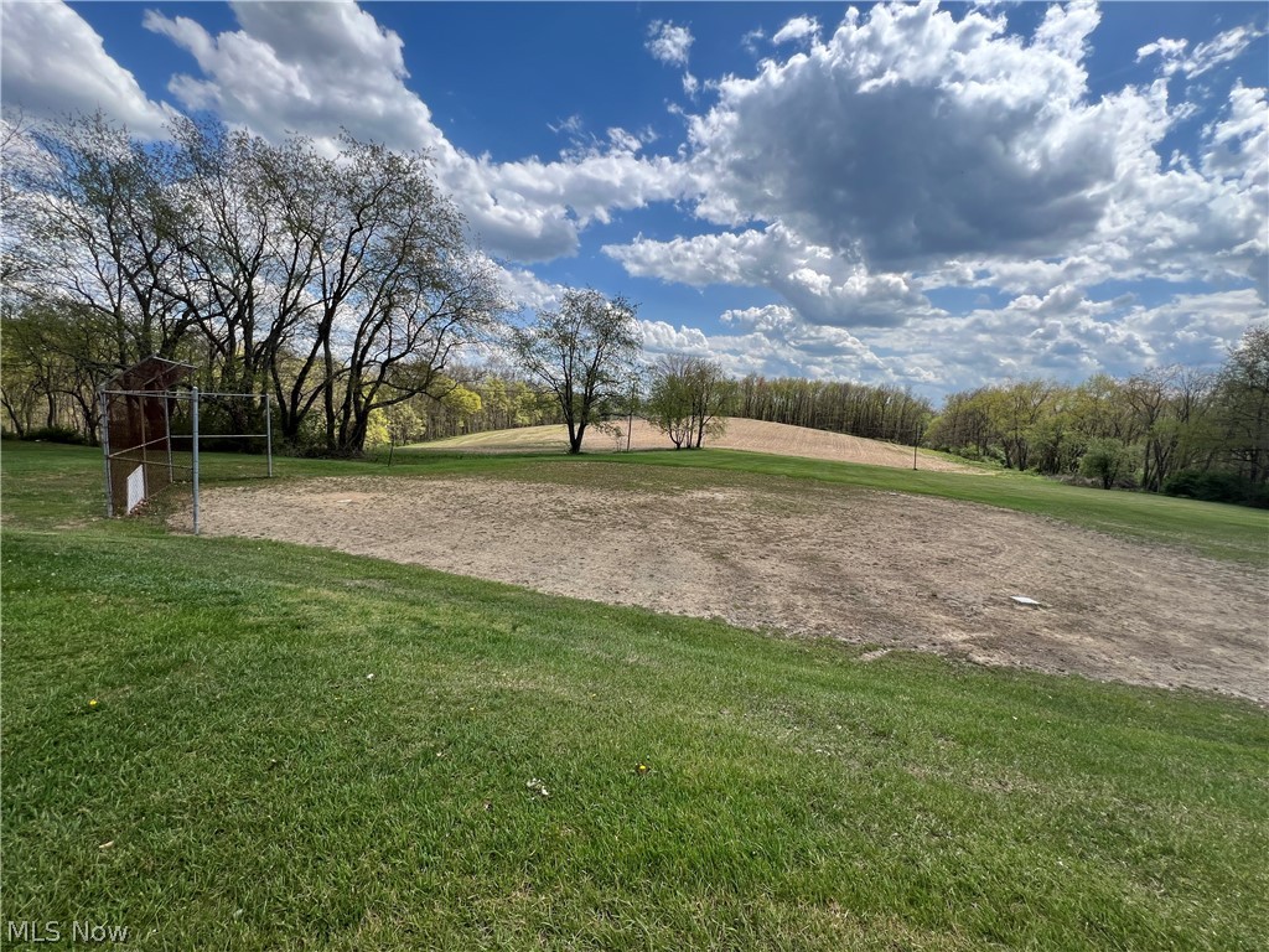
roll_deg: -3.0
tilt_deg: -7.4
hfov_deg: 106.2
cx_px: 634
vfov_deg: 89.9
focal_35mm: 13
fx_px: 477
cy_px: 476
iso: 32
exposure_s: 1/1449
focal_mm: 1.57
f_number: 1.8
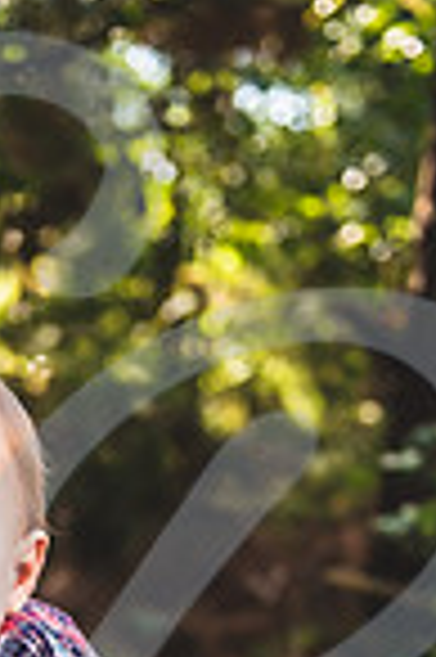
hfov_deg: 11.4
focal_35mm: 117
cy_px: 792
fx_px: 2130
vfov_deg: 16.8
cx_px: -103
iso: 100
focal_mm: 38
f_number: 2.8
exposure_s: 1/160
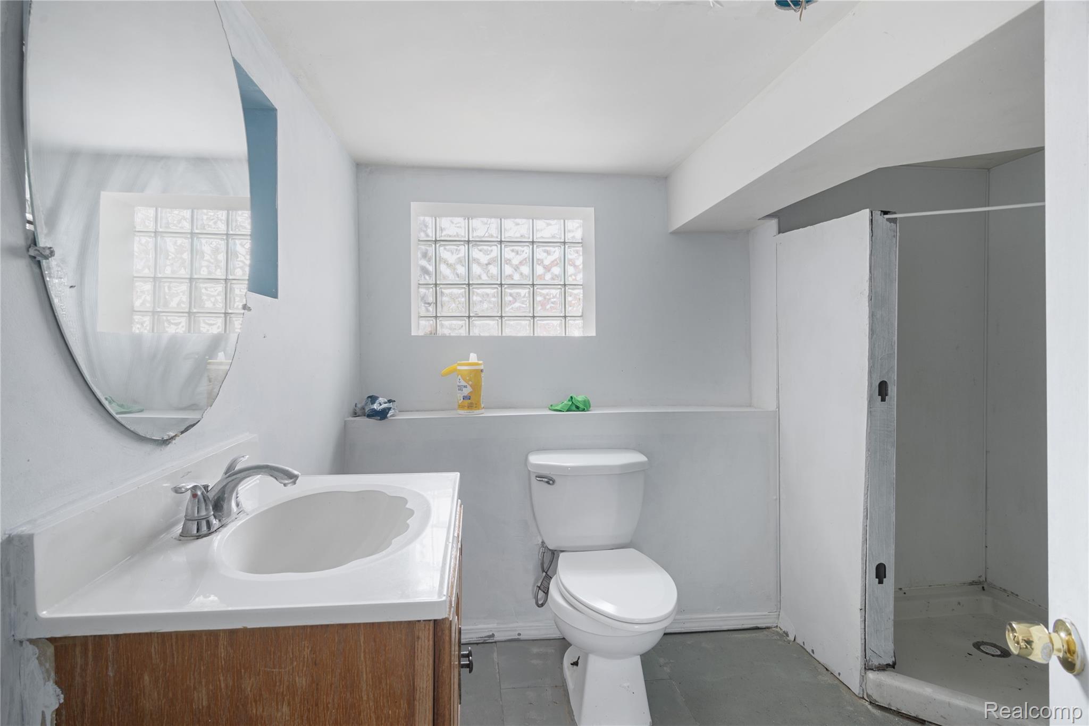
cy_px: 363
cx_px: 544
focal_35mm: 30
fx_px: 908
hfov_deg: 61.9
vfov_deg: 43.6
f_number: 9
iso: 320
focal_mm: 30
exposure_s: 1/2.5
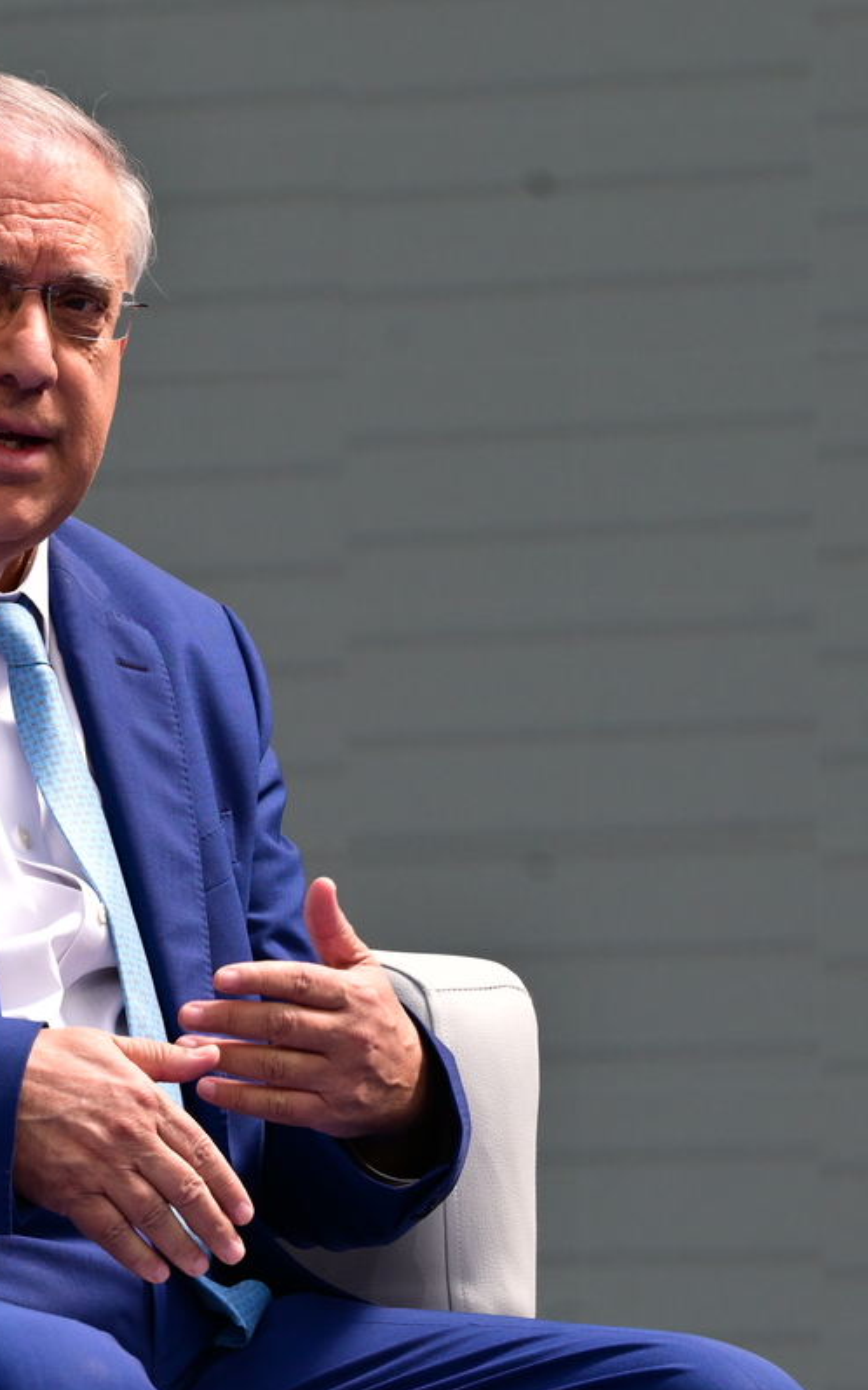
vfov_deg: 6.8
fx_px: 11735
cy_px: 696
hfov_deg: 4.2
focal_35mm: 310
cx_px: 129
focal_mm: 135
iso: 640
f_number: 8
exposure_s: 1/640
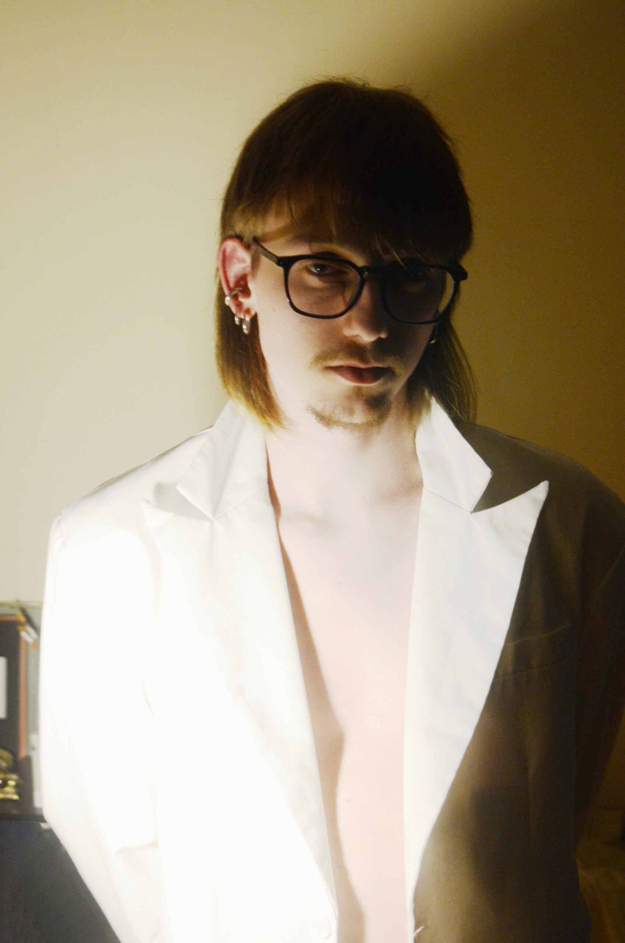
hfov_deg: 20.1
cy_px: 472
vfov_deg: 29.9
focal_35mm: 68
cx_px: 312
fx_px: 1765
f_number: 5
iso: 1000
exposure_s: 1/40
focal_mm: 45
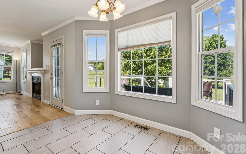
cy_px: 72
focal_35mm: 18
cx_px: 119
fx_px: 118
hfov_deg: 92.6
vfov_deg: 66.3
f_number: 13
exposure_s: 1/6
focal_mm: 16.5
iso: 100
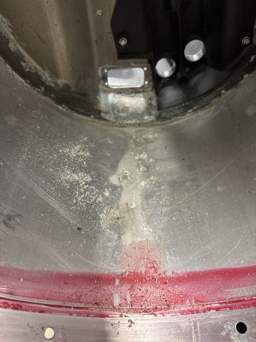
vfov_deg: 67.3
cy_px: 171
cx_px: 128
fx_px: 256
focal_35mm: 26
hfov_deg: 53.1
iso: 200
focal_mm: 5.96
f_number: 1.6
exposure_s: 1/50
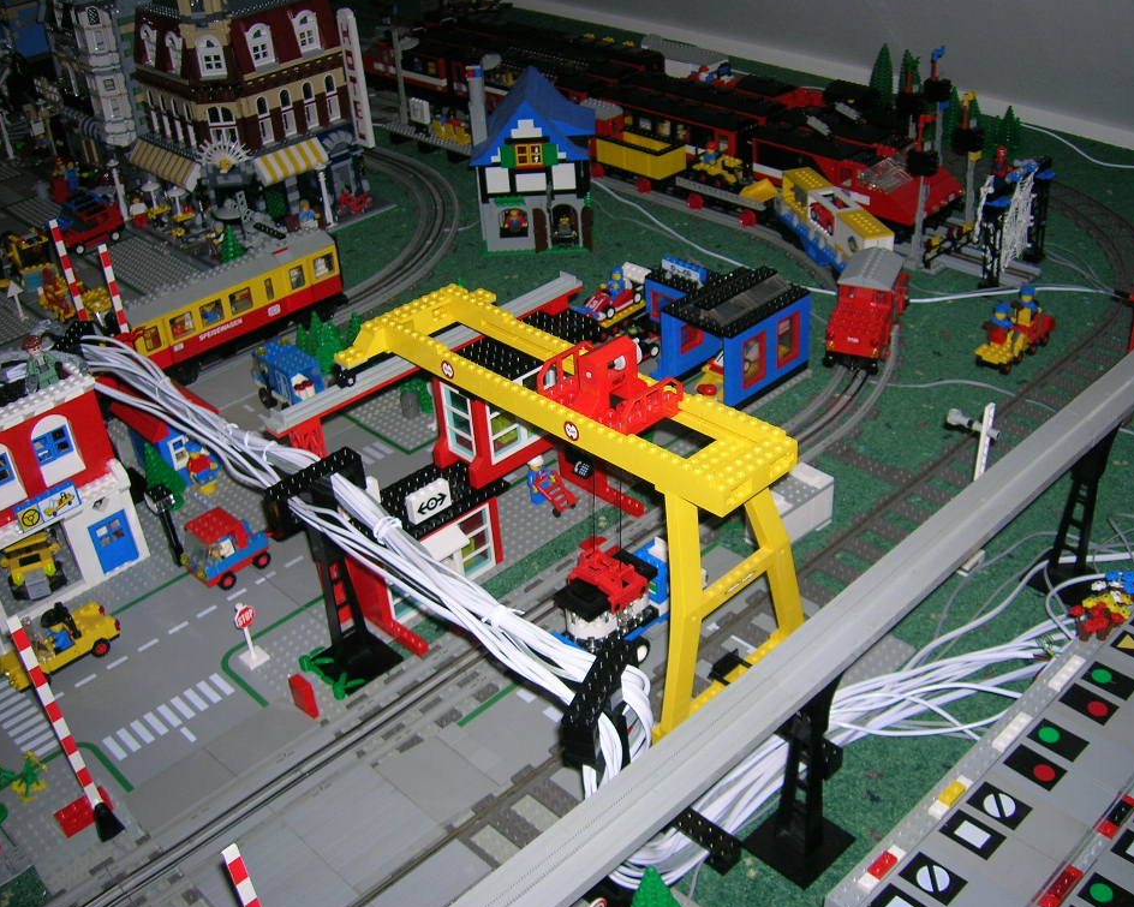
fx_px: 1208
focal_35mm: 36
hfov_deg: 50.2
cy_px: 452
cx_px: 613
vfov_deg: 41.1
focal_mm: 5.7
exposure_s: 1/60.1
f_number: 2.9
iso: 50
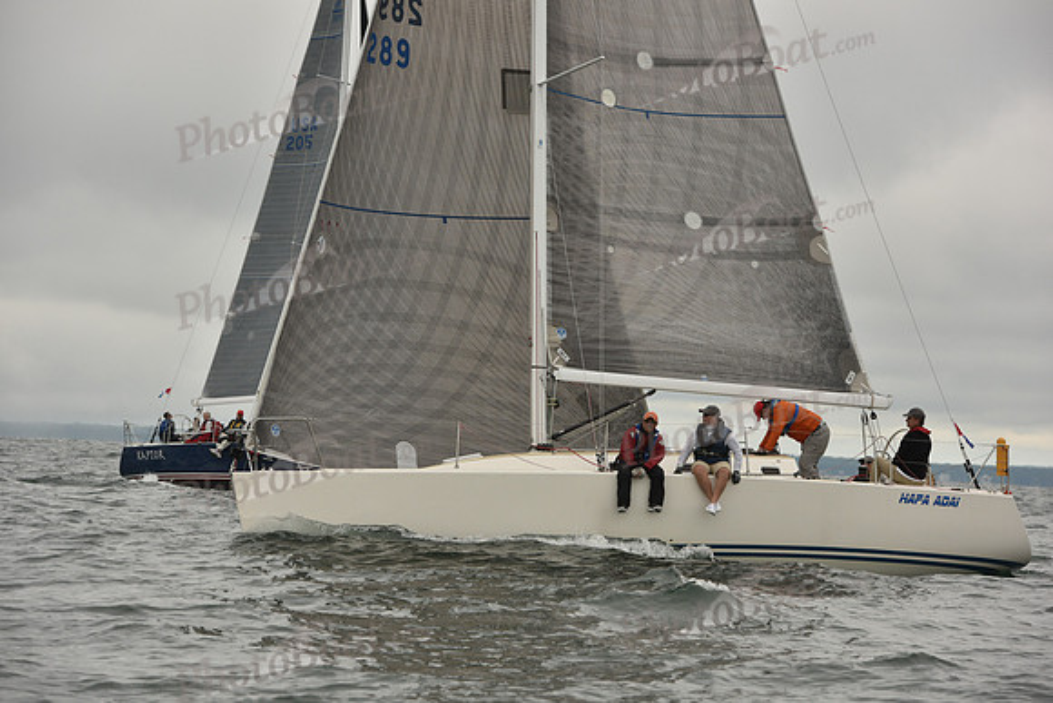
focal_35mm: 165
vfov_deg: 8.3
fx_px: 4827
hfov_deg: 12.4
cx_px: 526
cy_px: 352
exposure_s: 1/800
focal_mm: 165
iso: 320
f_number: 8
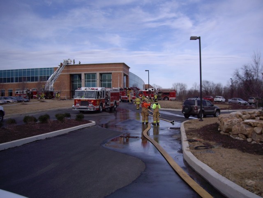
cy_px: 99
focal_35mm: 38
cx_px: 132
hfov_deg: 49.0
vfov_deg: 37.7
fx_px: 289
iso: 64
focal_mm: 6.2
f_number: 4.3
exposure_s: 1/640
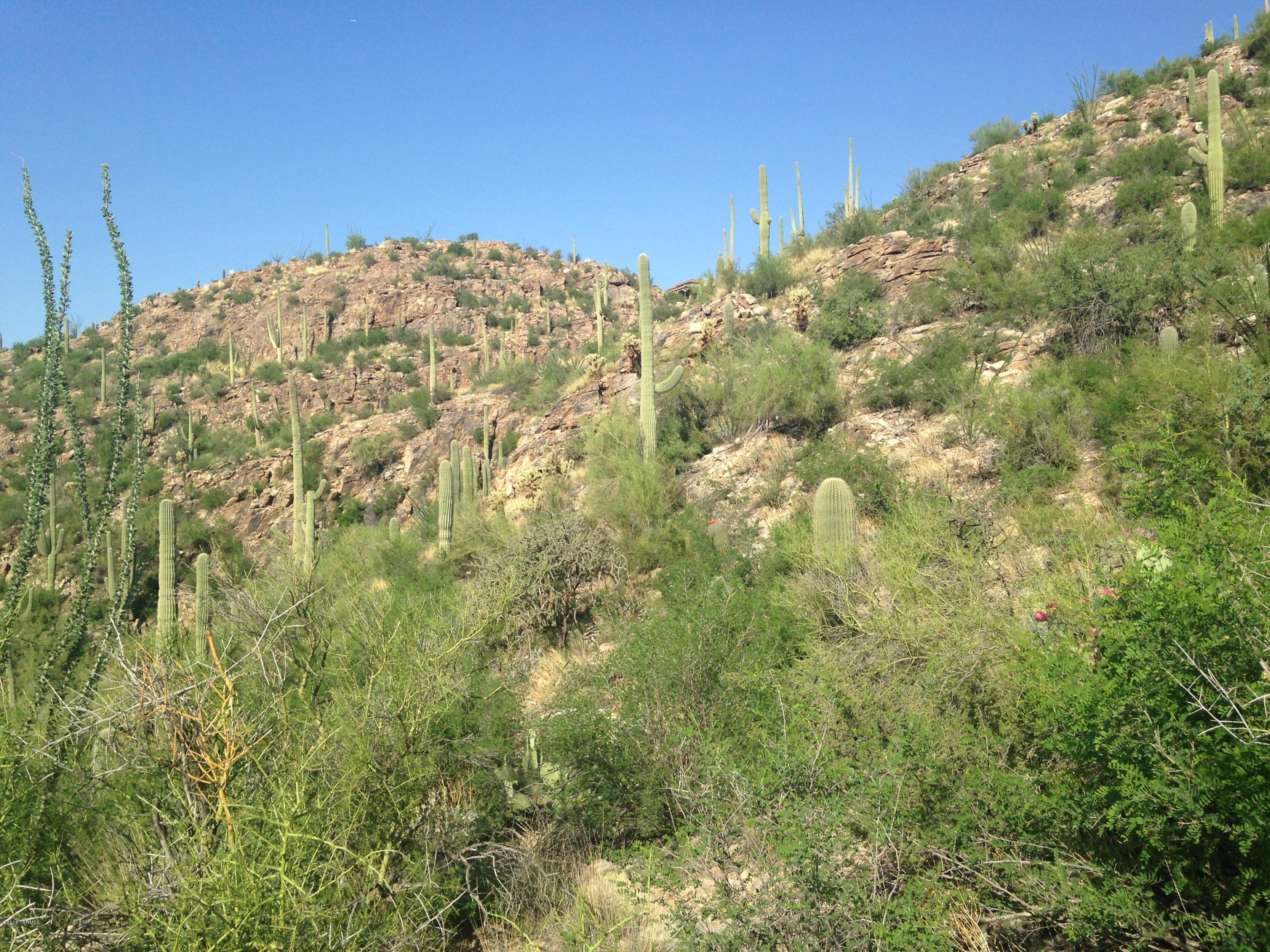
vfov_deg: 42.9
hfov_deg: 55.4
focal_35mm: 33
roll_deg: +0.7
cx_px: 635
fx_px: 1211
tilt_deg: +0.3
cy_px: 476
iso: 50
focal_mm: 4.12
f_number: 2.4
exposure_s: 1/1355
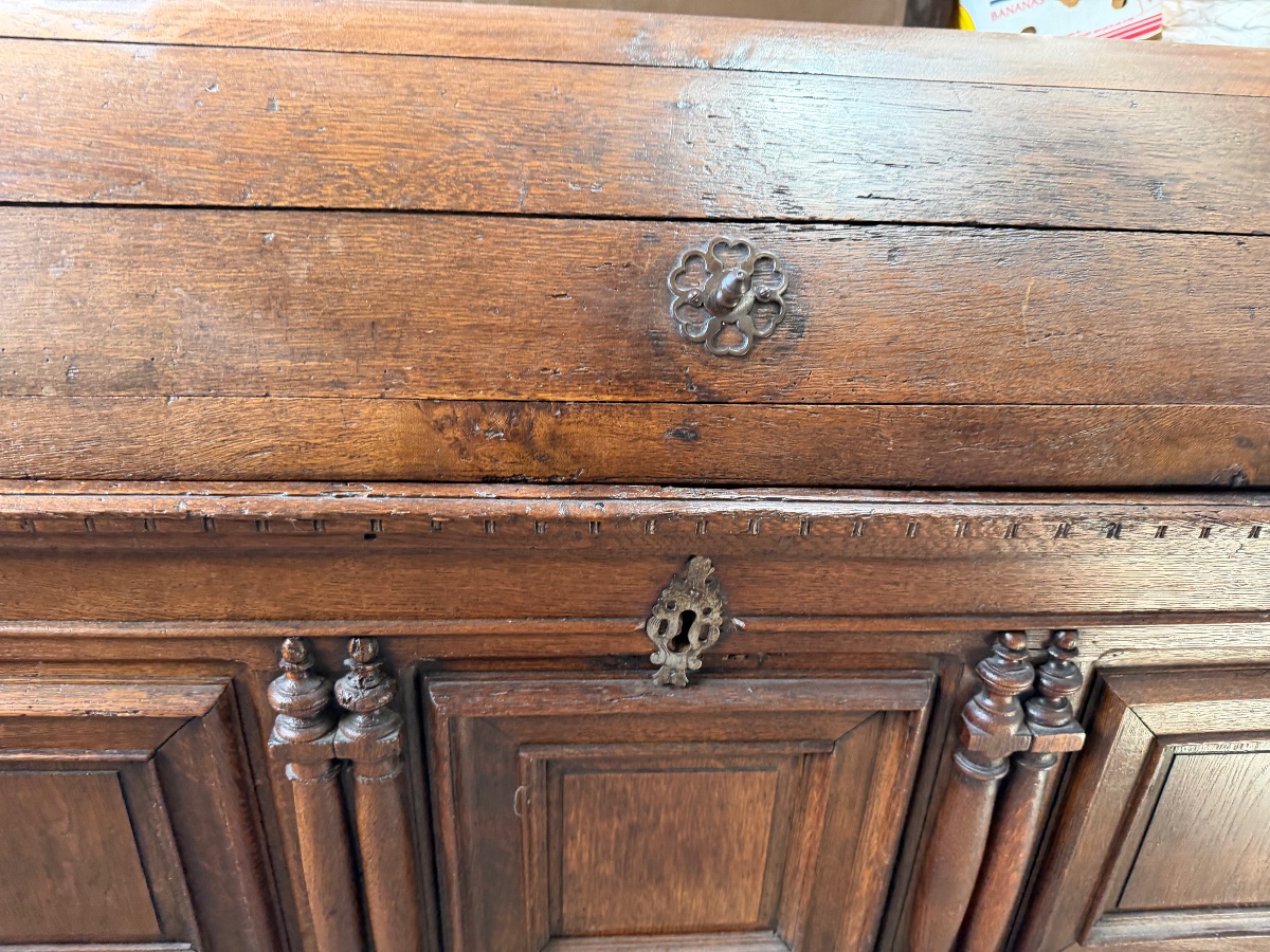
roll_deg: +0.6
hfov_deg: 71.6
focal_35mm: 24
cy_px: 476
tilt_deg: -27.2
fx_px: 881
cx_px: 635
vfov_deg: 56.8
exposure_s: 1/60
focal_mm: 6.76
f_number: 1.78
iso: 320
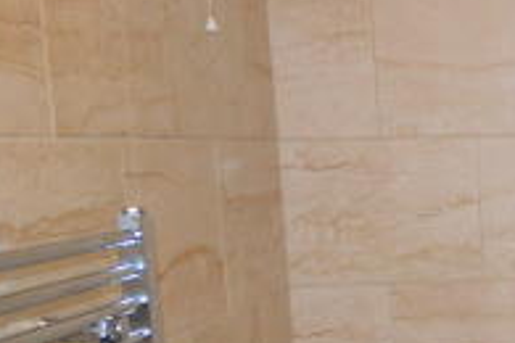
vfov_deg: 15.5
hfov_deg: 19.7
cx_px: 819
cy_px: 328
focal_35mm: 87
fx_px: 1239
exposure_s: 1/60
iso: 640
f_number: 4.2
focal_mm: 11
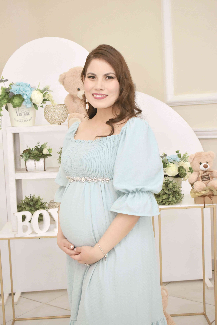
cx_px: 108
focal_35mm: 51
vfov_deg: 38.9
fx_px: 461
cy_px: 162
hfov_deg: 26.5
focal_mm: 34
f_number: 5
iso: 1600
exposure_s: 1/80
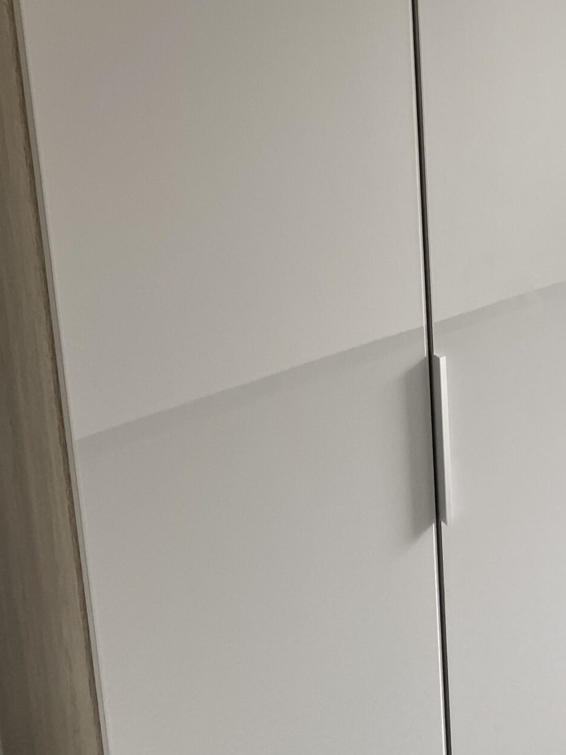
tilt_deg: -11.9
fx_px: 1155
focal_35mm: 53
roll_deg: +3.2
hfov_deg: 27.2
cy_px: 105
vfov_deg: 34.5
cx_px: 420
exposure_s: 1/119
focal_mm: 4.25
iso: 125
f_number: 1.8
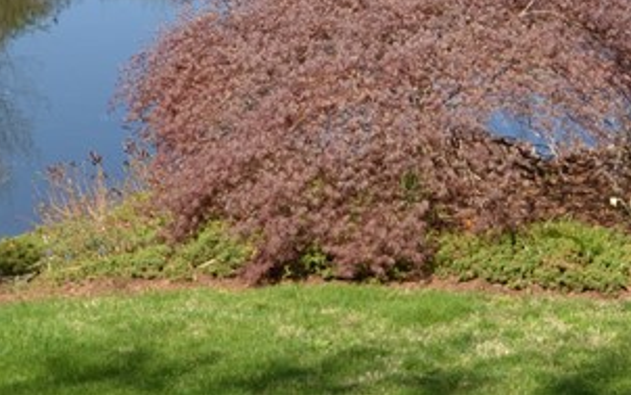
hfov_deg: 15.8
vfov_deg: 9.4
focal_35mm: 132
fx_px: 2271
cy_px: -359
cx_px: 397
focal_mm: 24
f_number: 7.1
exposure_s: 1/200
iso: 100
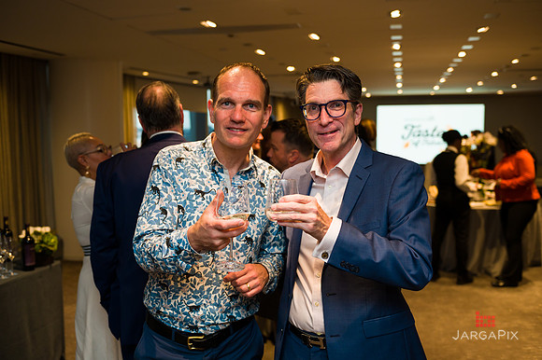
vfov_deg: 35.0
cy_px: 180
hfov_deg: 50.7
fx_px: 572
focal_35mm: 38
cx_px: 271
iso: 640
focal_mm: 38
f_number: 4
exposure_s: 1/160
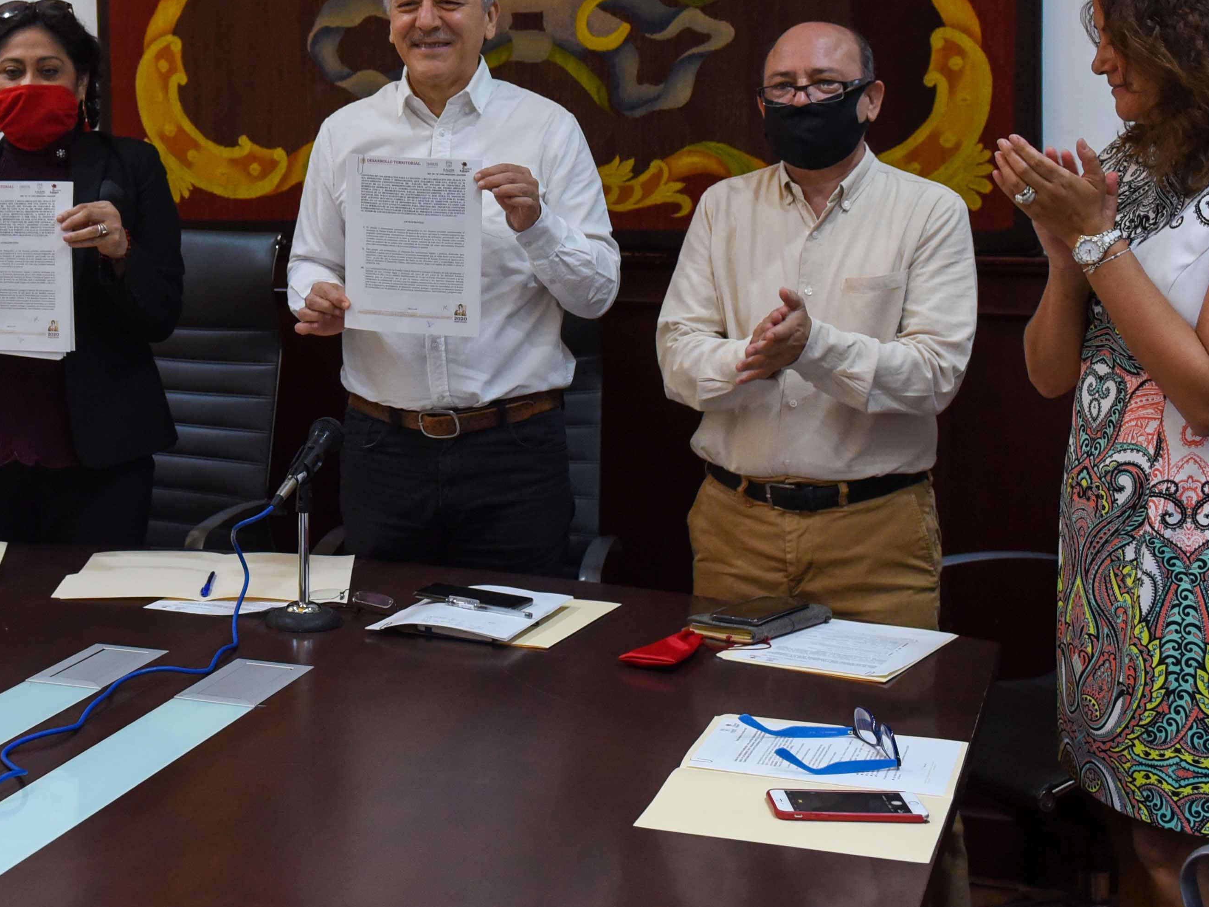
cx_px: 183
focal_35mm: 64
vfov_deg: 22.5
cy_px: 135
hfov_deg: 29.3
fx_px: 2235
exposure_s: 1/80
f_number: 4
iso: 1600
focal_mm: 29
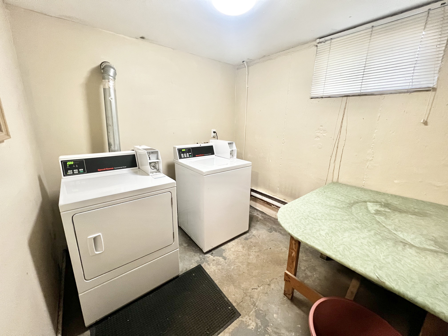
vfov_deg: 89.9
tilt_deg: -15.0
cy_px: 168
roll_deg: -1.1
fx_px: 168
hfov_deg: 106.2
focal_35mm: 13
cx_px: 224
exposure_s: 1/60
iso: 250
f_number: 1.8
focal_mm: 1.57
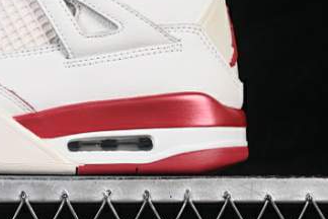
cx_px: 3
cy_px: 22
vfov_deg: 8.1
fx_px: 1540
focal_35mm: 169
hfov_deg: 12.0
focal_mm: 50
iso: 160
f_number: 8
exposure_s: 1/80
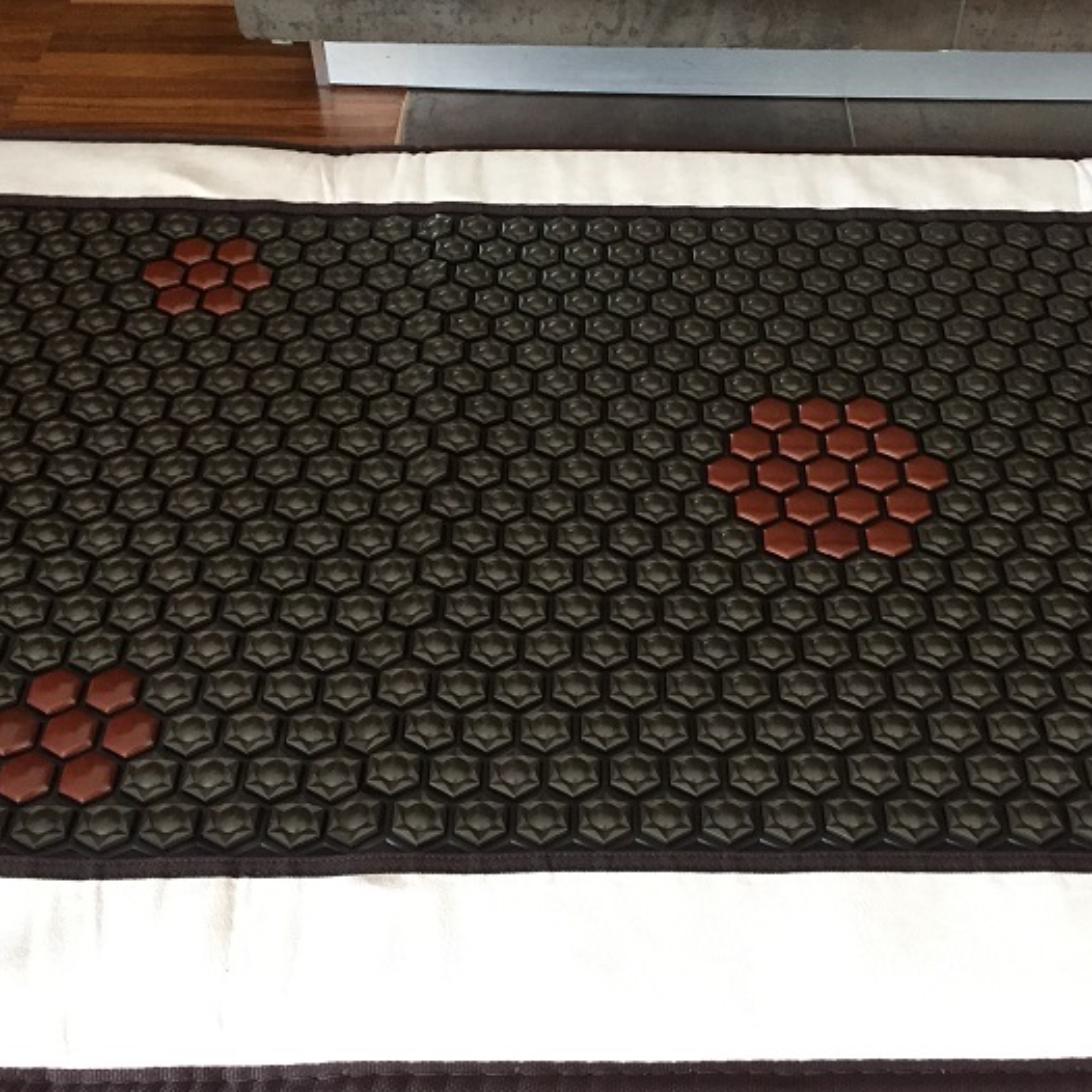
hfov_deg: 42.7
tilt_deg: -48.4
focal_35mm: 39
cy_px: 471
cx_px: 635
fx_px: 1392
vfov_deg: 42.7
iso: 250
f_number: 2.2
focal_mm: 4.15
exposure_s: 1/33
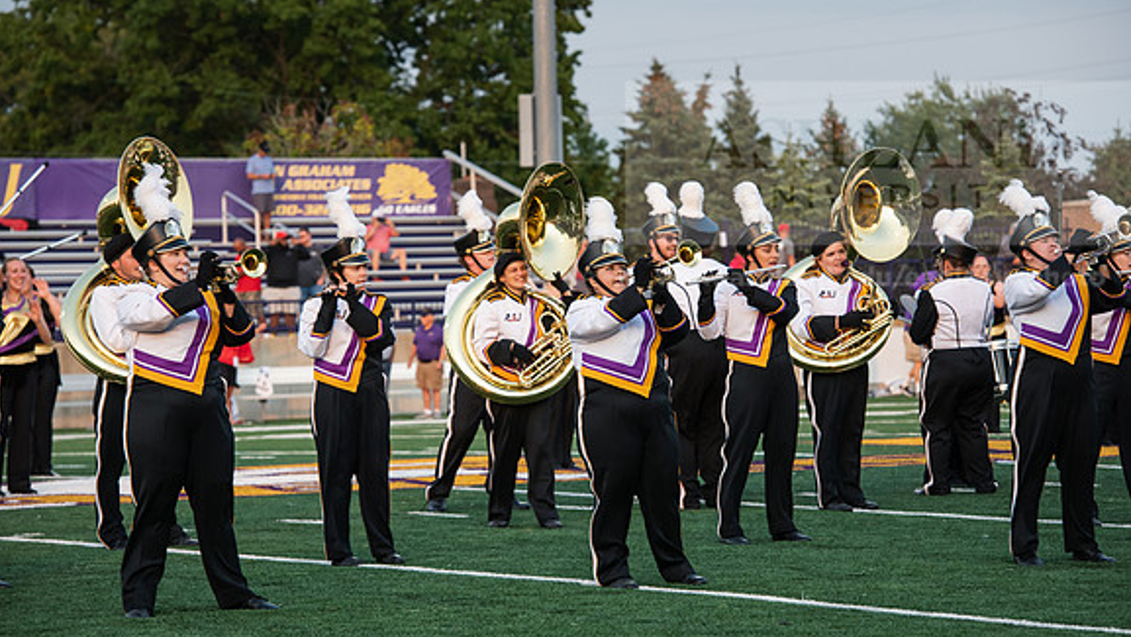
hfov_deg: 13.6
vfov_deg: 7.7
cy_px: 318
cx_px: 566
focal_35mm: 158
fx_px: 4740
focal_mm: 150
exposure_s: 1/500
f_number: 6.3
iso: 640
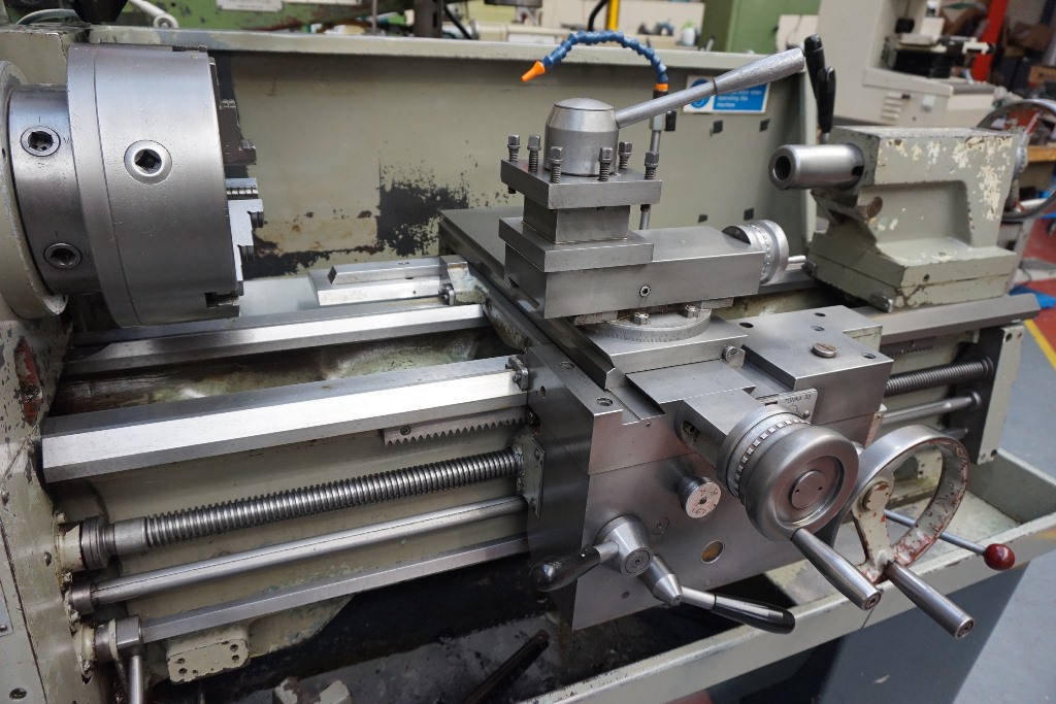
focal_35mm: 24
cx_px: 528
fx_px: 704
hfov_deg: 73.7
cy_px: 352
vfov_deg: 53.1
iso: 1000
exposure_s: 1/160
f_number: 4
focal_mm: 16
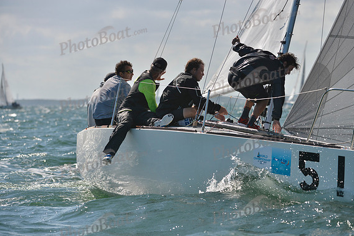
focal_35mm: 205
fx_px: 2015
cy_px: 121
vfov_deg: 6.7
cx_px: 180
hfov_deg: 10.0
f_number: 5.6
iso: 280
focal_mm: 200
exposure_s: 1/2500
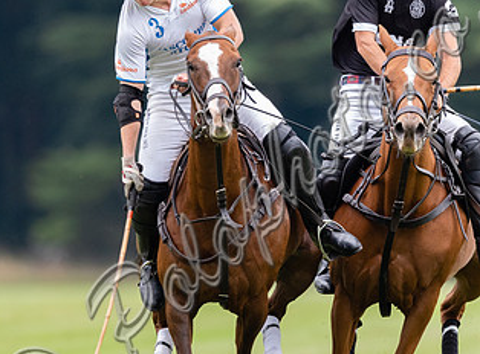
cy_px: 192
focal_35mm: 1150
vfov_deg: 1.3
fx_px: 15861
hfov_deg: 1.7
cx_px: 246
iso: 1250
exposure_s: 1/800
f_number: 4
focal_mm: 500
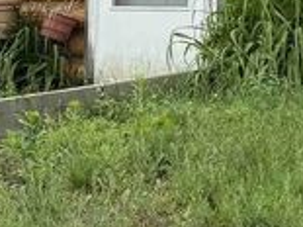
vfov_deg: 9.1
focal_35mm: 159
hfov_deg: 12.0
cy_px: -110
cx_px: 428
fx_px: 1391
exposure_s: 1/3759
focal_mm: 6.76
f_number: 1.78
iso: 80
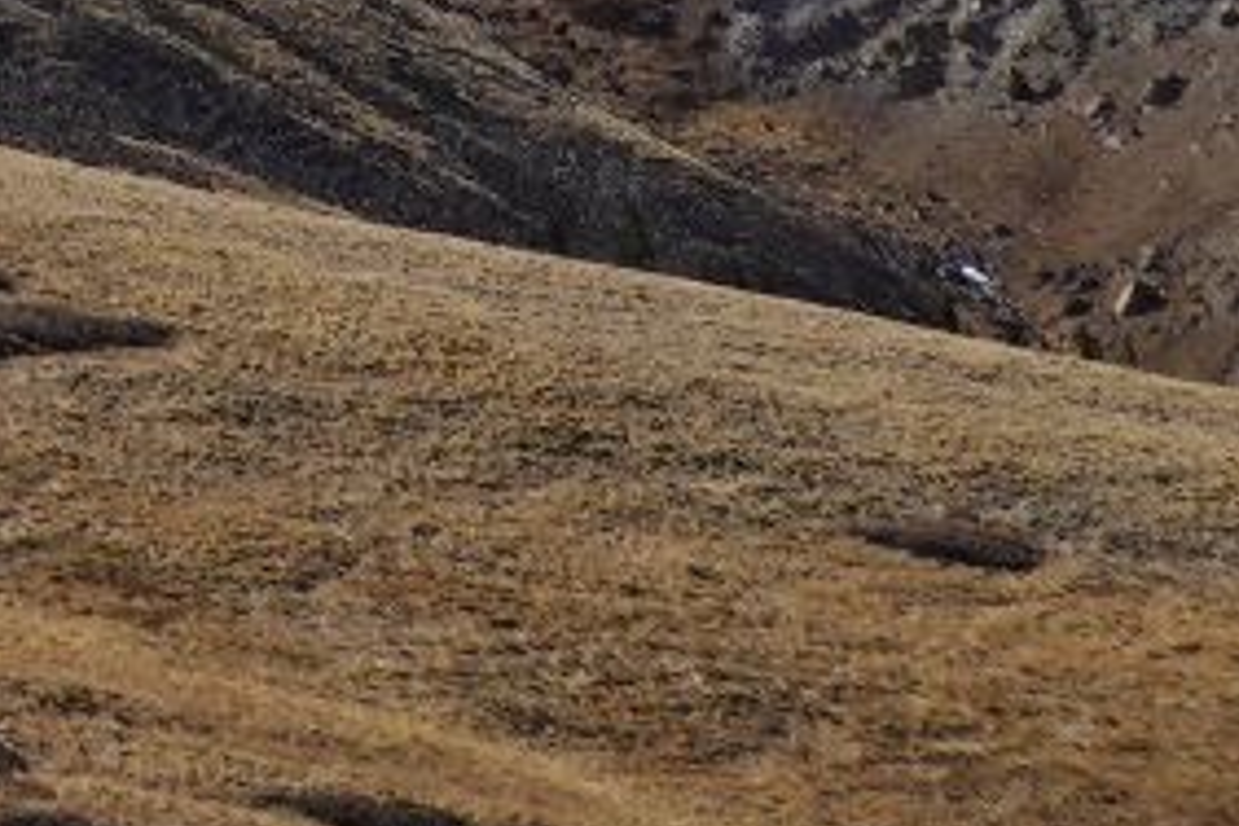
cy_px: -2045
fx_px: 9739
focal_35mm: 283
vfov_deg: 4.6
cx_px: -3036
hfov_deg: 6.4
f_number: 5.6
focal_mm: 14.4
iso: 100
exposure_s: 1/400
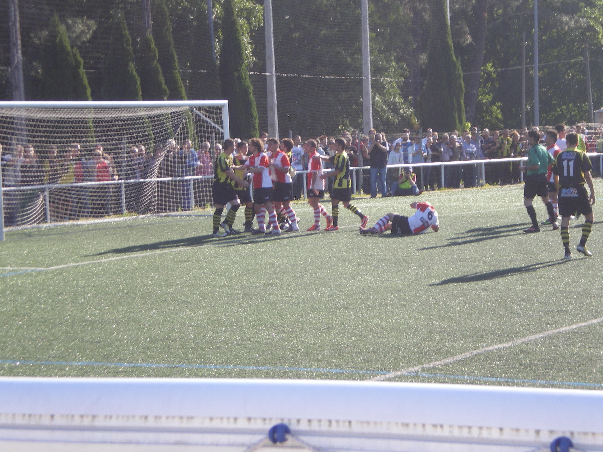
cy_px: 218
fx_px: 2090
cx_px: 334
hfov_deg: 16.4
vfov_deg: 12.3
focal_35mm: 120
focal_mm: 18.9
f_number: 5.9
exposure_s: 1/160
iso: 64
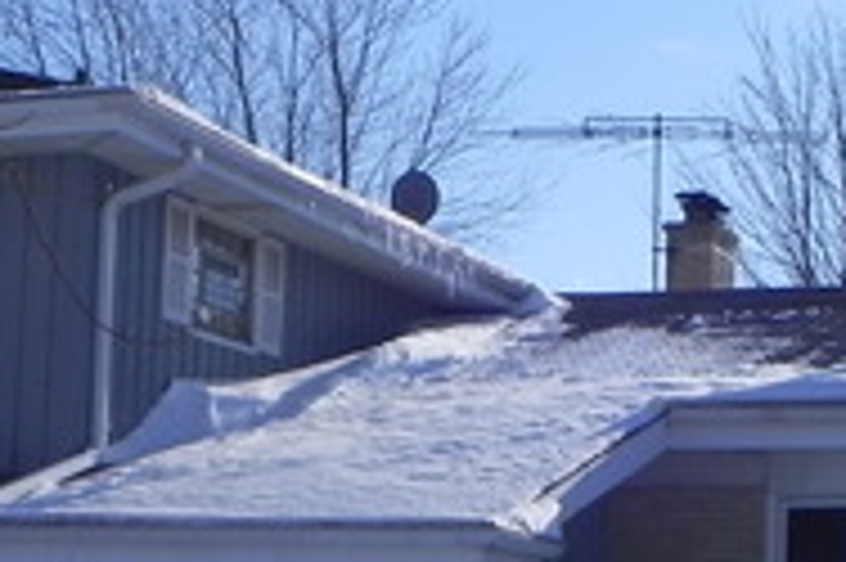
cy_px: 531
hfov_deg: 17.5
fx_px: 2747
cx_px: 418
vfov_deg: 11.6
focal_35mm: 117
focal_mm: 5.9
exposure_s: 1/573
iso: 160
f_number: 8
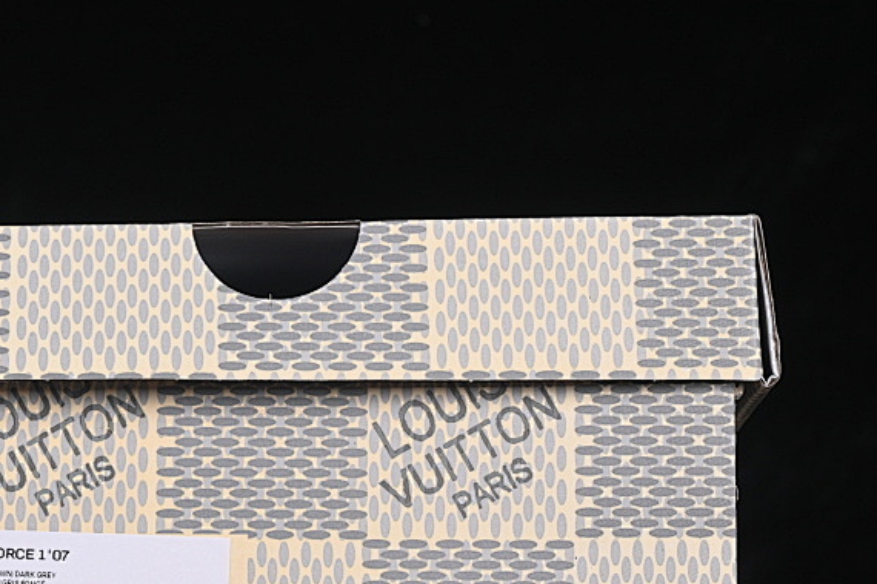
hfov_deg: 14.4
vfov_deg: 9.7
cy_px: 387
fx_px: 3459
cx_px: 272
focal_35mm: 142
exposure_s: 1/80
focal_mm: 50
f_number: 8
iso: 160
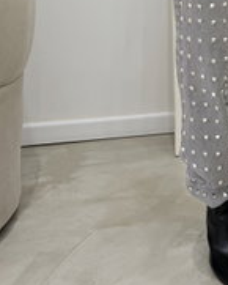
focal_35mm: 69
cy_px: -108
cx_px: 261
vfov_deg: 23.5
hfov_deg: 20.9
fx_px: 582
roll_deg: +0.0
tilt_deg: +0.8
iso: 64
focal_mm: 6.76
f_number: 1.78
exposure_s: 1/121
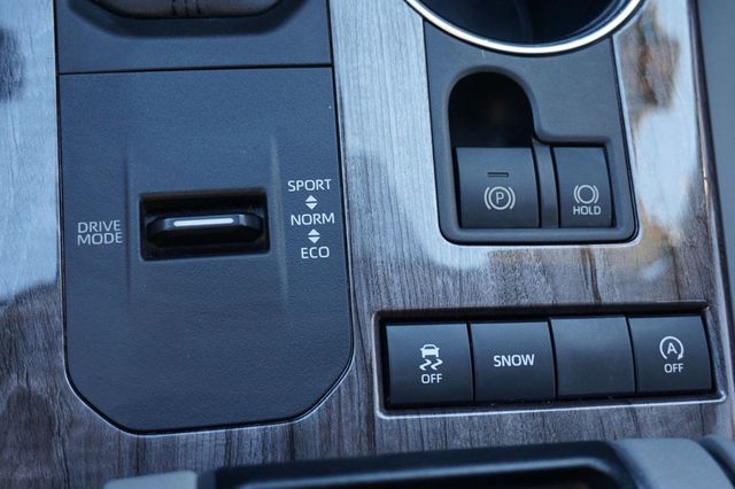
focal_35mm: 39
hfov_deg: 49.6
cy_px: 244
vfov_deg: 34.2
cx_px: 368
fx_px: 796
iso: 800
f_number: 4.5
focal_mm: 26
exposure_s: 1/60
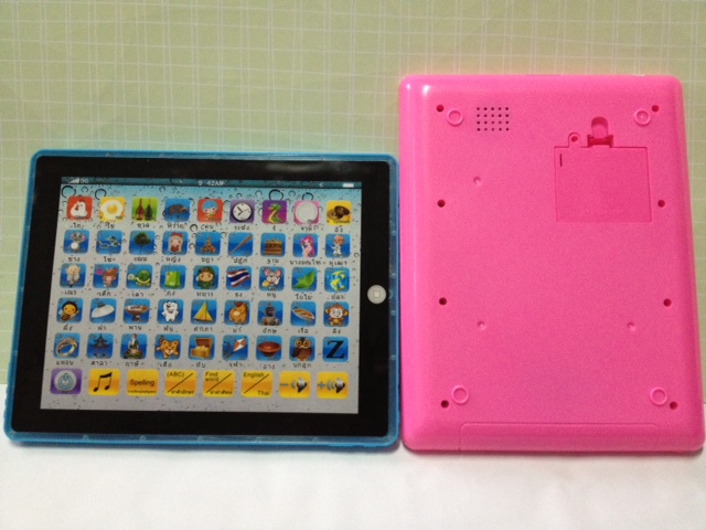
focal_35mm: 35
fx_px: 714
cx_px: 353
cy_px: 265
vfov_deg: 40.7
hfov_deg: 52.6
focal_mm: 4.28
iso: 250
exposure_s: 1/20
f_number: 2.4
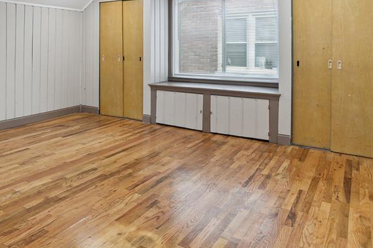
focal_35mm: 27
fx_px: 280
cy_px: 49
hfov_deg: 61.6
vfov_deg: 45.4
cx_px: 72
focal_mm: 10
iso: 400
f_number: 8
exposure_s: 1/13
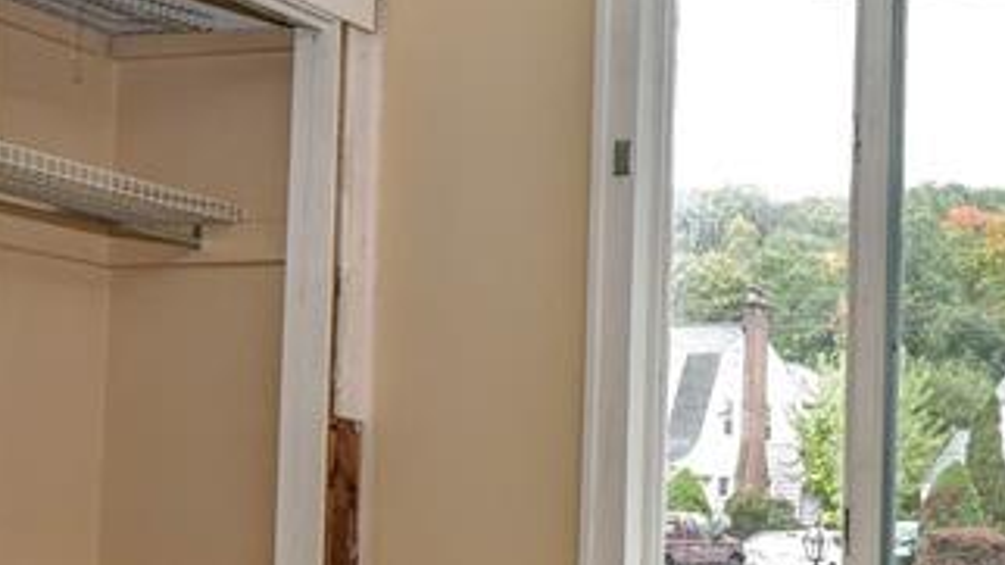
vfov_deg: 19.7
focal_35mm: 60
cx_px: 1136
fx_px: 1599
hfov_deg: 30.7
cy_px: 501
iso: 800
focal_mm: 18
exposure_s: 1/100
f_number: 5
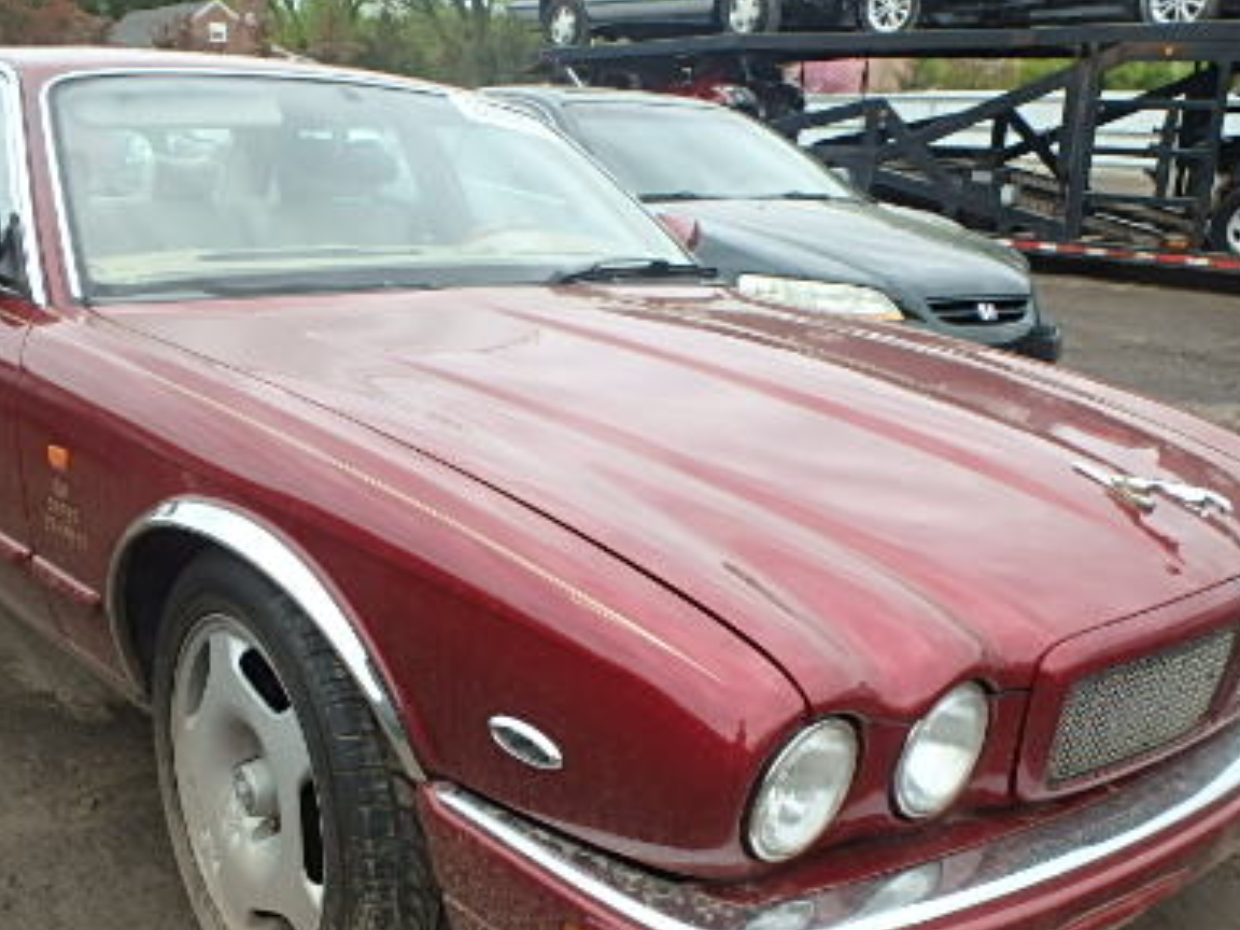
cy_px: 604
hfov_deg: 52.5
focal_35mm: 35
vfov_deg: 40.3
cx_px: 539
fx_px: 1254
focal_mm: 3.7
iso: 125
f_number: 3.5
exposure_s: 1/320
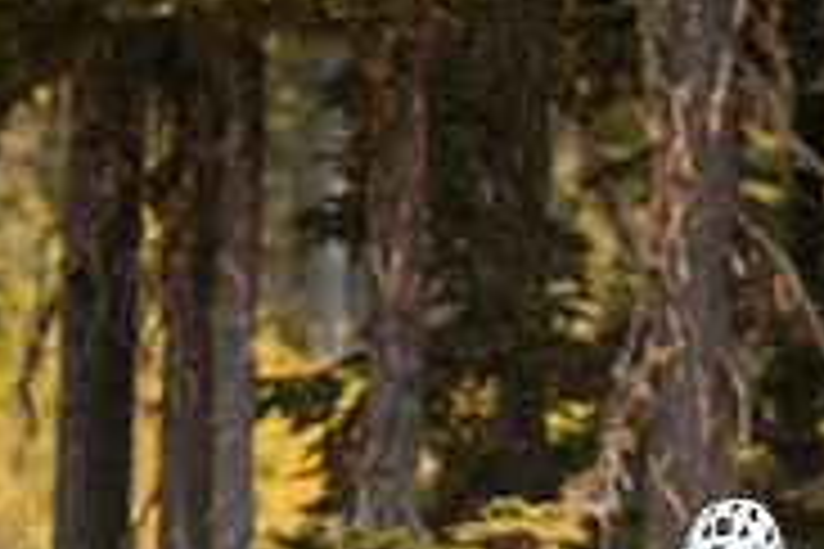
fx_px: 14167
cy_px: 855
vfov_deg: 2.2
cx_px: 423
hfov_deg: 3.3
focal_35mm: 619
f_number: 2.8
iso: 280
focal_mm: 195
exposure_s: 1/1600
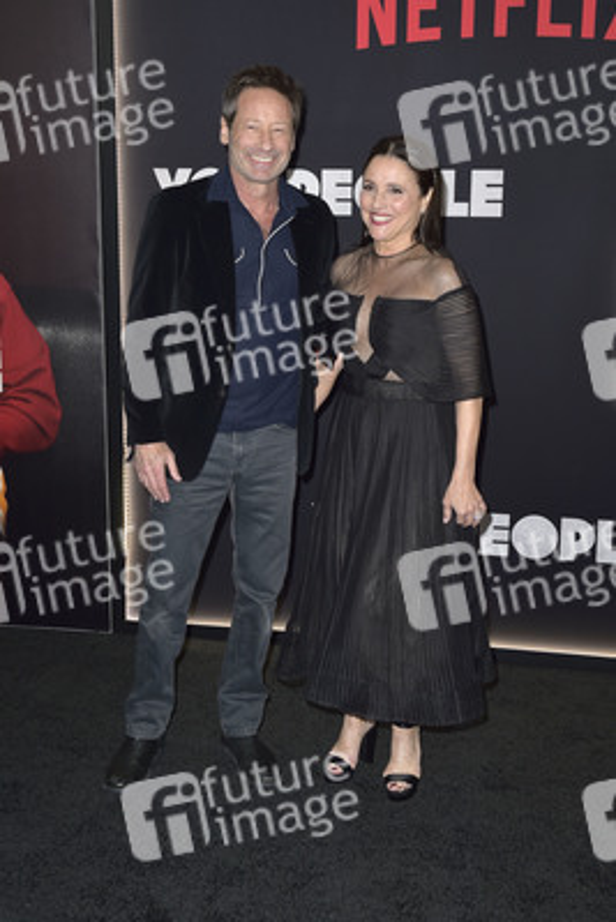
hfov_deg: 29.9
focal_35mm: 45
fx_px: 1154
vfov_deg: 43.6
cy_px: 461
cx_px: 308
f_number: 6.3
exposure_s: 1/250
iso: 500
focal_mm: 45
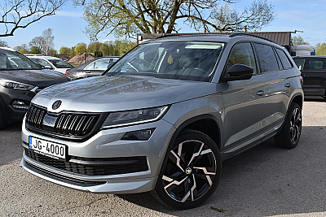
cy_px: 108
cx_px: 163
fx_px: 340
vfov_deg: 35.5
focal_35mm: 38
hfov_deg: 51.3
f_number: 8
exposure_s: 1/500
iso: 200
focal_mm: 25
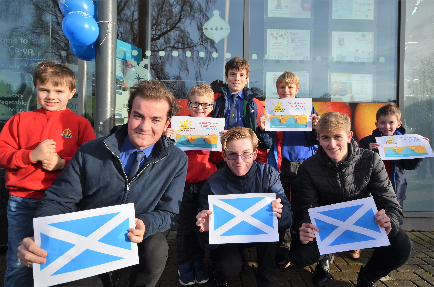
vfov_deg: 59.3
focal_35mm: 21
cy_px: 144
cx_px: 217
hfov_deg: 81.3
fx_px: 253
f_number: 8
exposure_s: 1/200
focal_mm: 14
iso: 200
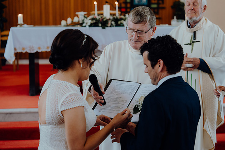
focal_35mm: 66
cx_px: 112
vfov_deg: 20.6
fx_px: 413
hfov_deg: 30.5
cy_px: 75
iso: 400
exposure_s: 1/200
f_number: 2.8
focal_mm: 66
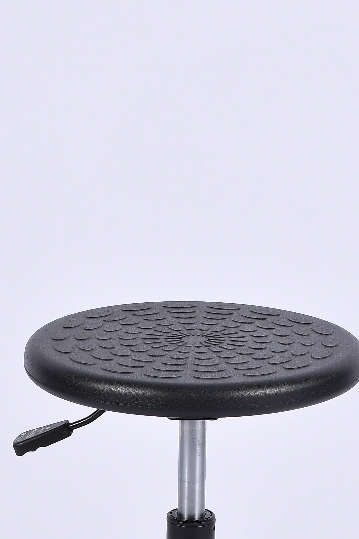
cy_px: 484
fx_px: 2199
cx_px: 195
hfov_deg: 9.3
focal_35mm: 147
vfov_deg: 13.8
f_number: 11
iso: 100
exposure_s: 1/100
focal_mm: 40
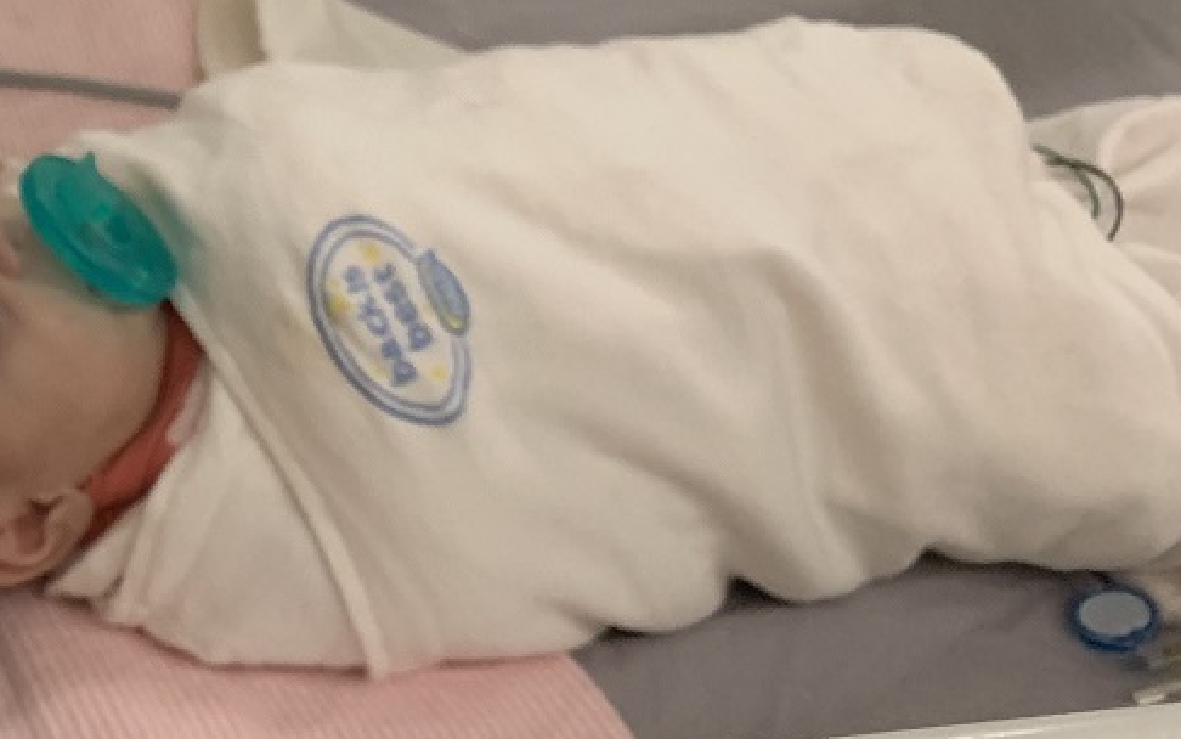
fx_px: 2189
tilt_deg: -36.2
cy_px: 34
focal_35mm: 68
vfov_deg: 18.7
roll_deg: -4.7
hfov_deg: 26.7
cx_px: -241
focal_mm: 4.25
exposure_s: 1/40
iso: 320
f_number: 1.8
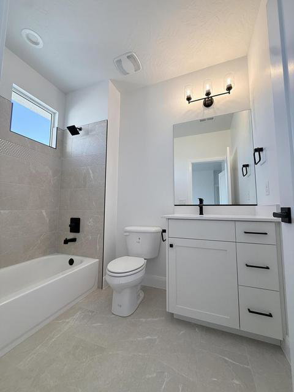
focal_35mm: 14
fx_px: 159
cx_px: 147
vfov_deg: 102.1
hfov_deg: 85.7
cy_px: 196
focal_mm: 2.22
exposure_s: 1/120
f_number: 2.2
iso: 80
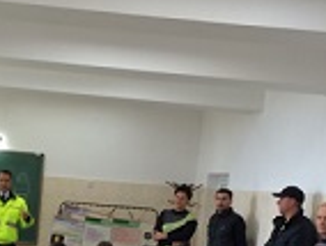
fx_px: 755
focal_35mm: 80
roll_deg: -3.4
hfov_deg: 23.8
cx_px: 39
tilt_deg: -5.2
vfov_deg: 18.0
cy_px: 253
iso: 100
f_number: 2.2
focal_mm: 4.15
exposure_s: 1/33
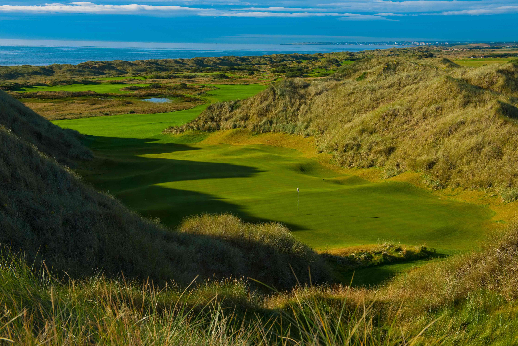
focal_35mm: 44
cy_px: 173
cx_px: 259
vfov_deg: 30.5
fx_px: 633
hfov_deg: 44.5
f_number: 8
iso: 200
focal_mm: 44
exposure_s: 1/200
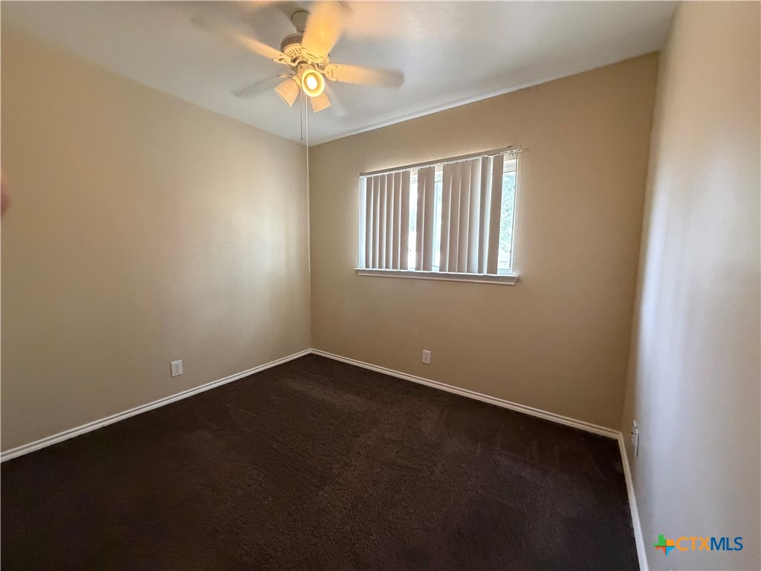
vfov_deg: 85.7
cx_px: 380
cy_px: 286
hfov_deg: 102.1
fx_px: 308
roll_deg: -0.3
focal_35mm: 14
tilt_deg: -4.4
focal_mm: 2.22
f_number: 2.2
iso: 640
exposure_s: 1/60
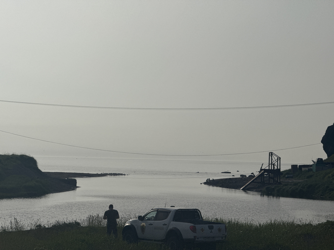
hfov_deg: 16.4
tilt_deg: +2.1
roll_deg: -1.7
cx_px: 167
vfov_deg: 12.3
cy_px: 125
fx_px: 1158
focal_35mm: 120
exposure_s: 1/5780
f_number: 2.8
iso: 40
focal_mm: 15.66
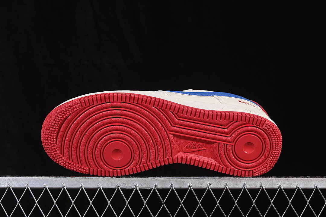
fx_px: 679
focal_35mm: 75
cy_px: 108
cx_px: 163
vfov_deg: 18.2
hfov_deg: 27.0
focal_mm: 50
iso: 160
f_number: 8
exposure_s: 1/80
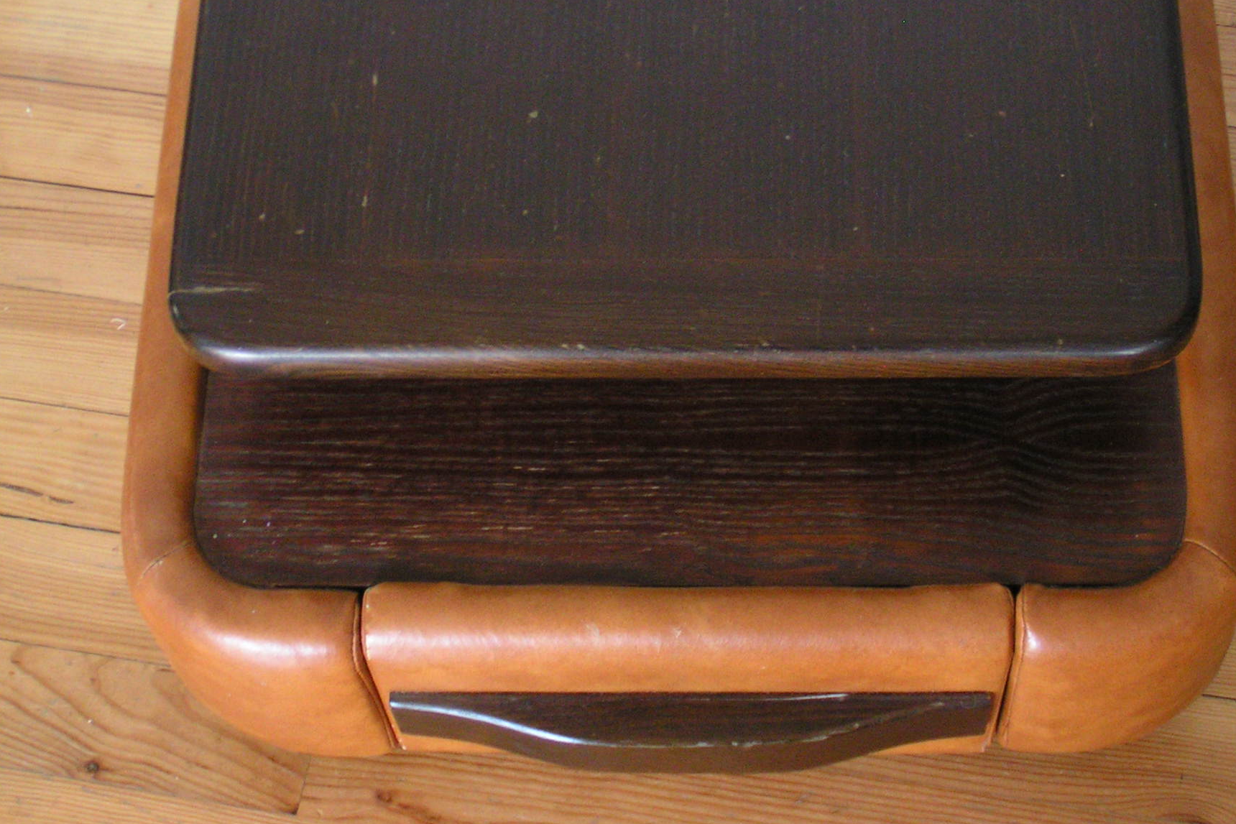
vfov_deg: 17.5
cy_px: 308
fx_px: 2678
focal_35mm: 78
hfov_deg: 26.0
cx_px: 668
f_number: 3.2
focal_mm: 9.7
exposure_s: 1/25
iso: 200
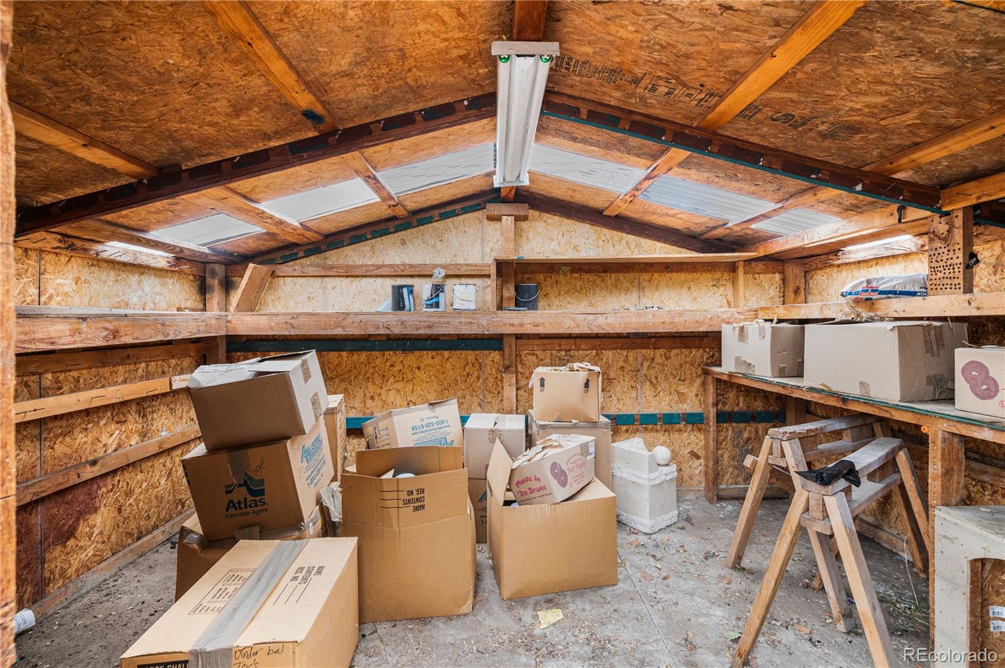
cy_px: 334
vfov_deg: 81.1
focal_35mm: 14
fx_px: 390
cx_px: 502
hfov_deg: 104.3
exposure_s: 1/15
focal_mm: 14
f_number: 8
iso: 2200
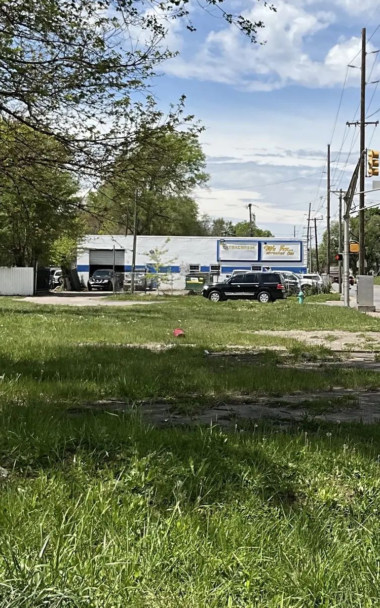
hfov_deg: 21.7
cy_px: 265
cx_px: 307
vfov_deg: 34.5
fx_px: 978
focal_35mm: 59
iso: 25
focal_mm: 3
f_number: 1.8
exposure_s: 1/2667
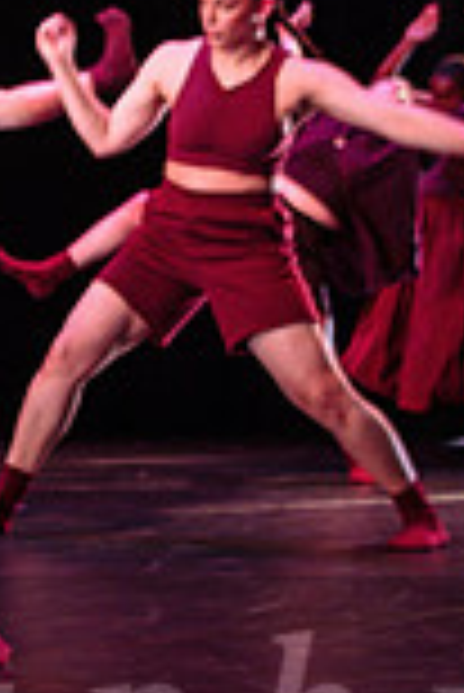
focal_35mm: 132
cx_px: -481
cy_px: 266
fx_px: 2546
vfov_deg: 15.5
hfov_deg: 9.7
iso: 2000
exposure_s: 1/200
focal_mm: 29
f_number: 2.8
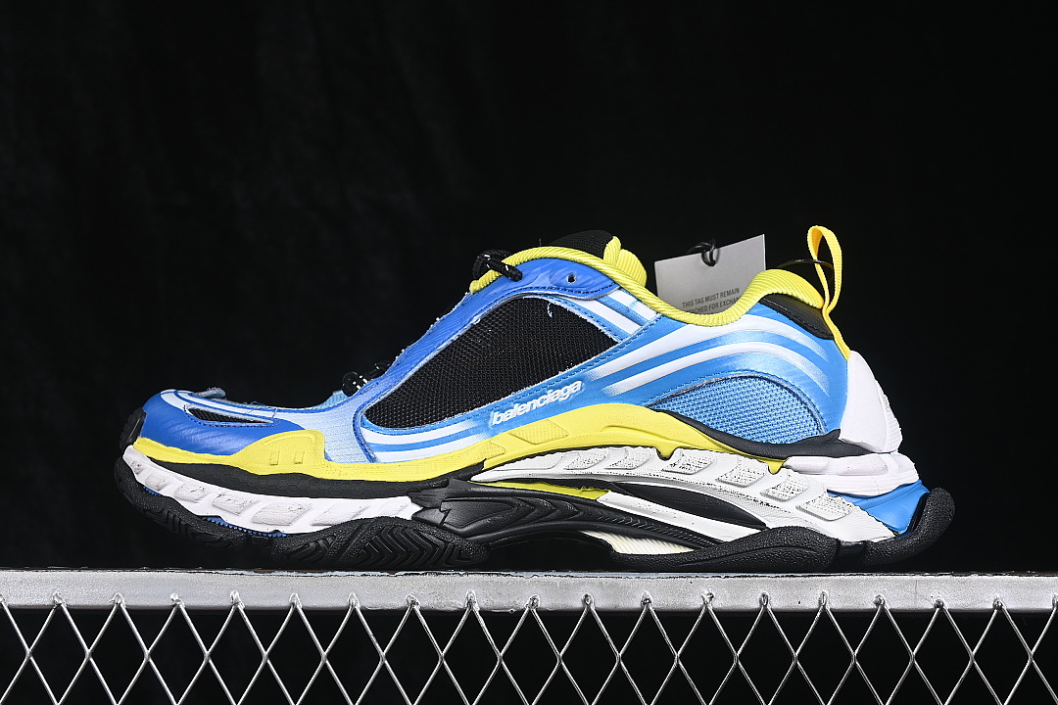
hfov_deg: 27.0
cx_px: 529
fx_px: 2204
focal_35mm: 75
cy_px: 352
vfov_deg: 18.2
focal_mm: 50
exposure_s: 1/80
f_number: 7.1
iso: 160
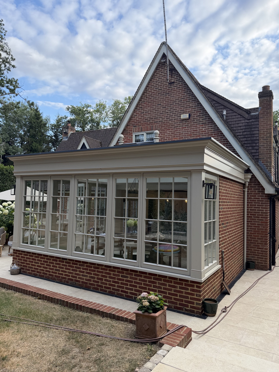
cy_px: 185
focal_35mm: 25
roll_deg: -1.6
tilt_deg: +3.5
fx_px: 269
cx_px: 142
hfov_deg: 54.9
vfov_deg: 69.4
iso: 100
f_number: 1.78
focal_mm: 6.76
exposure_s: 1/831
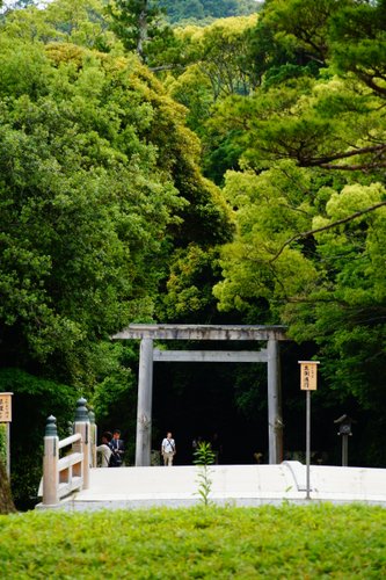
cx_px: 193
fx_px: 2776
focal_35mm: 172
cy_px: 290
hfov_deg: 8.0
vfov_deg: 11.9
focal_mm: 115
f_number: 6.3
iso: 200
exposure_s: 1/250
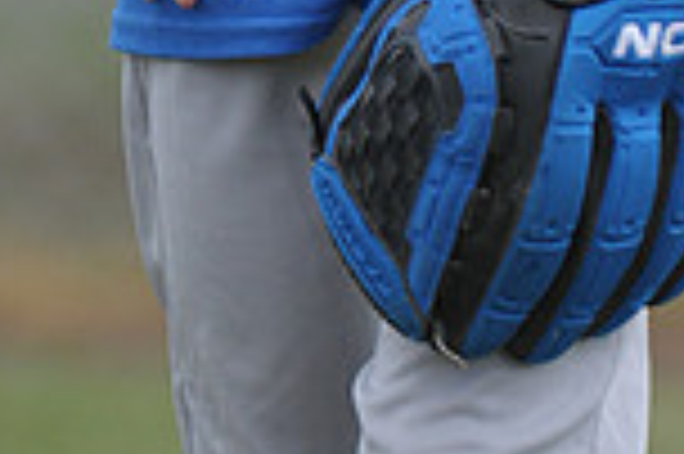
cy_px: -593
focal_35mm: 1890
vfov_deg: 0.7
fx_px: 35871
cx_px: 556
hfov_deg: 1.1
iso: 400
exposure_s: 1/1250
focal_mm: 330
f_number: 4
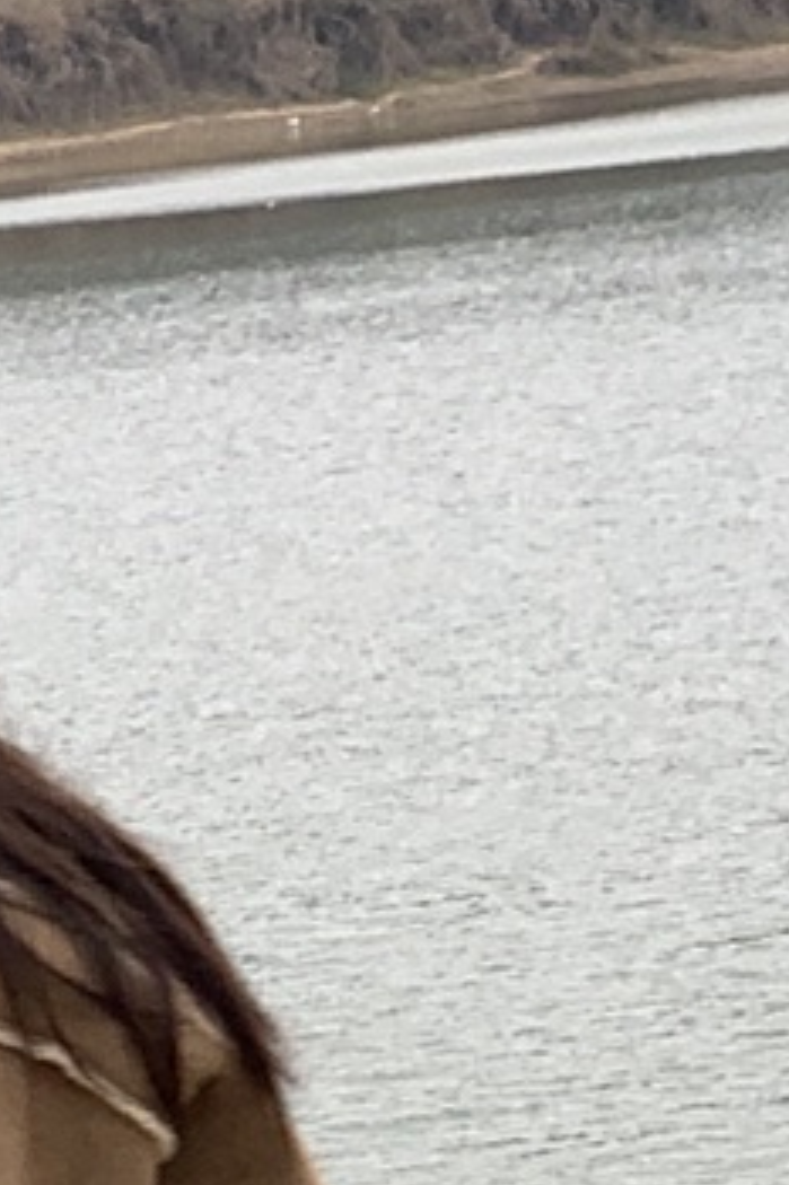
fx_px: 10168
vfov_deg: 6.4
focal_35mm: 309
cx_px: -836
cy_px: 2543
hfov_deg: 4.4
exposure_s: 1/206
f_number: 2.4
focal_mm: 6
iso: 16
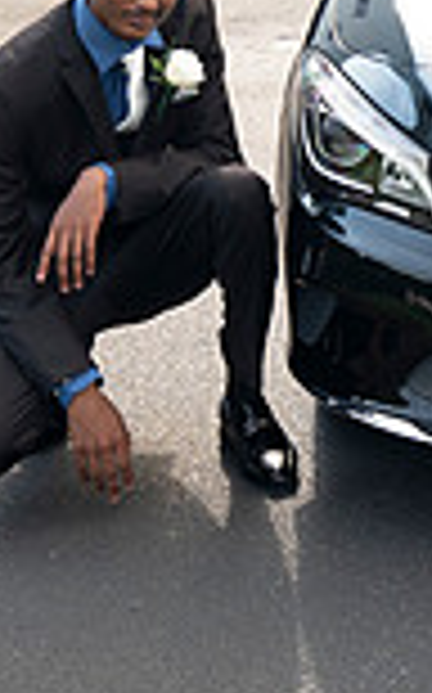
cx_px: 778
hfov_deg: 10.3
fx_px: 2246
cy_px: 11
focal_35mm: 119
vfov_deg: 17.2
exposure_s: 1/160
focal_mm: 30
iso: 640
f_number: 5
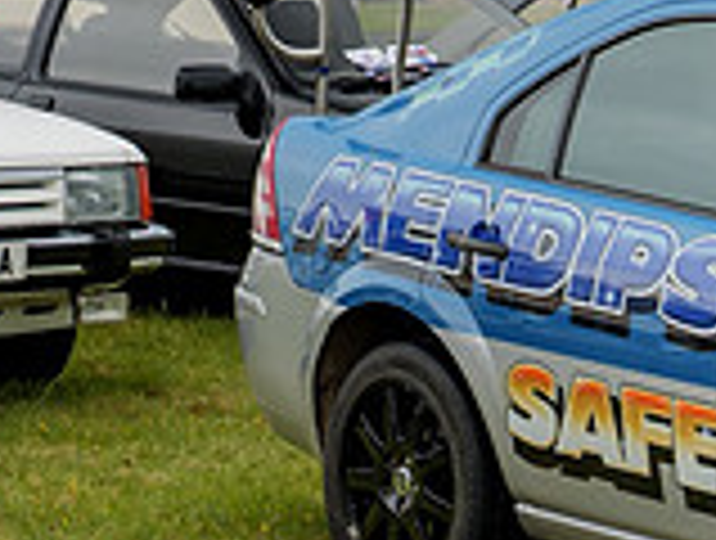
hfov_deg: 9.2
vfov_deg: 7.4
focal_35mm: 202
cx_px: 1395
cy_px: 268
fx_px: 4188
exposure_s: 1/200
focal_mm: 24
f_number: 4.5
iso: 100
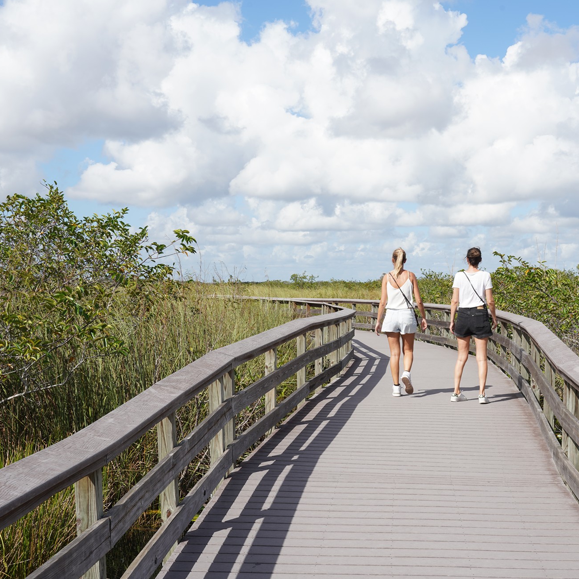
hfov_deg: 32.5
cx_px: 388
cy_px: 286
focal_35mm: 52
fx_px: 984
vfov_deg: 32.8
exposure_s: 1/100
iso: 100
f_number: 14
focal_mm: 40
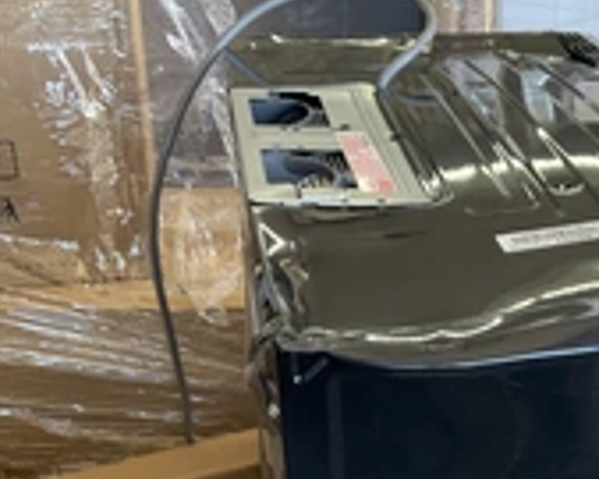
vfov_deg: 21.8
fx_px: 1187
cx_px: 521
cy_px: 500
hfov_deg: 27.5
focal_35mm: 67
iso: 64
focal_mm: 3
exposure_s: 1/77
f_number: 1.8
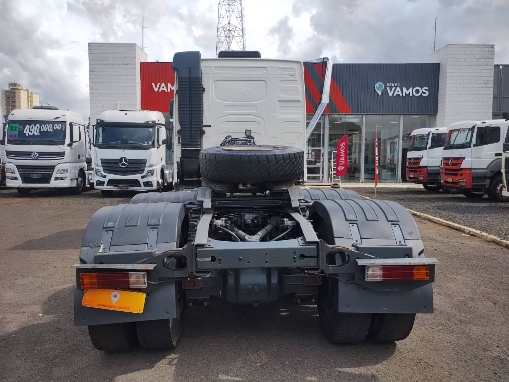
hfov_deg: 63.4
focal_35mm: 28
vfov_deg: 49.7
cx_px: 254
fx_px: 412
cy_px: 191
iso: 100
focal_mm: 4.27
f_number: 1.8
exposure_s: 1/600
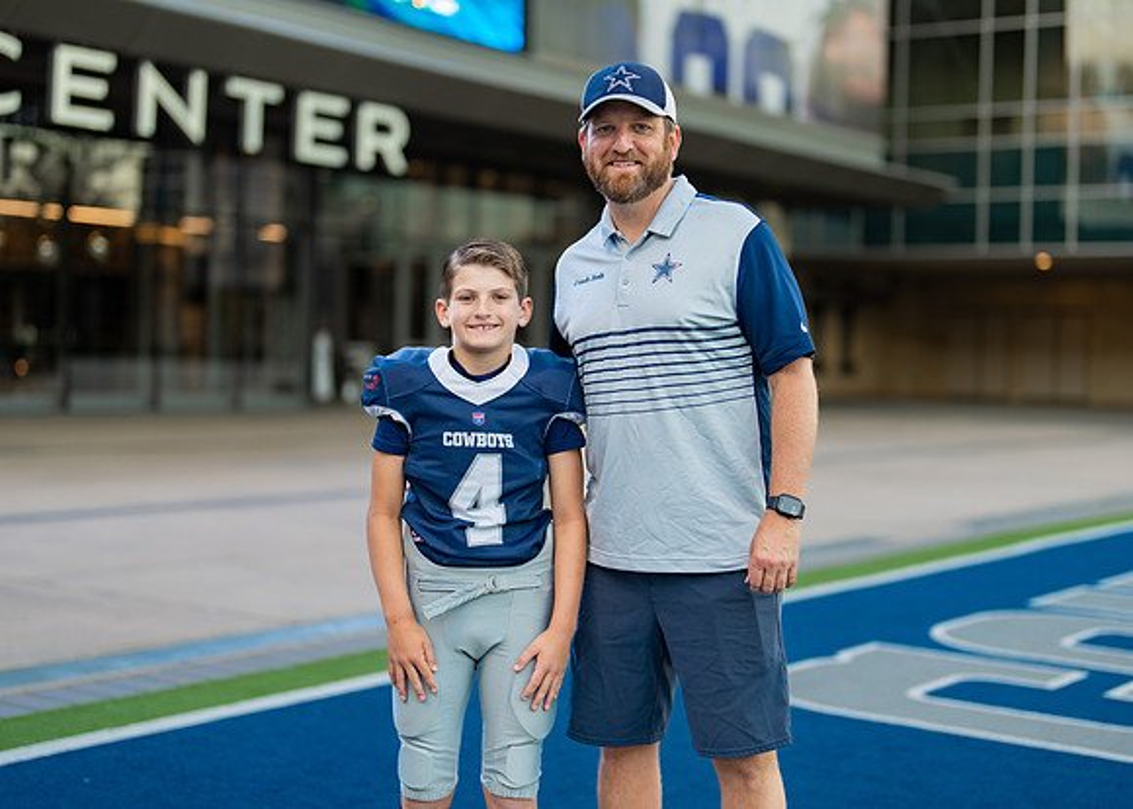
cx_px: 585
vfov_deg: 24.5
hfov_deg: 33.8
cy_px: 366
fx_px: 1865
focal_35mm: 58
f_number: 1.2
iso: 100
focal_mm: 50
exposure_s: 1/400
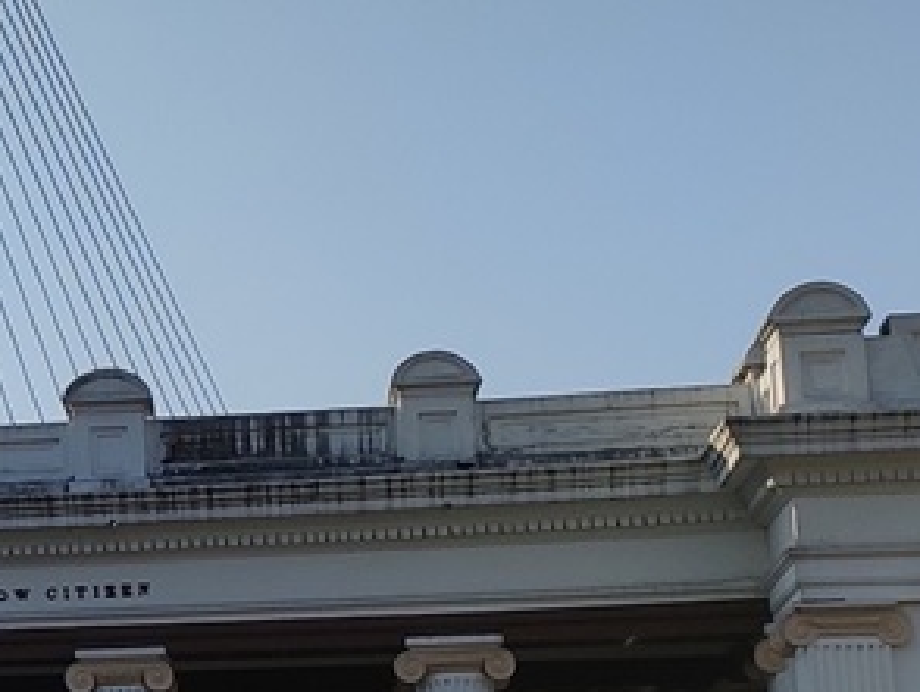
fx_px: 2713
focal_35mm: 102
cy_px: 457
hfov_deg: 17.3
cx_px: -479
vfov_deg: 14.5
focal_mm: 4.74
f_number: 1.79
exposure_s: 1/2594
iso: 114
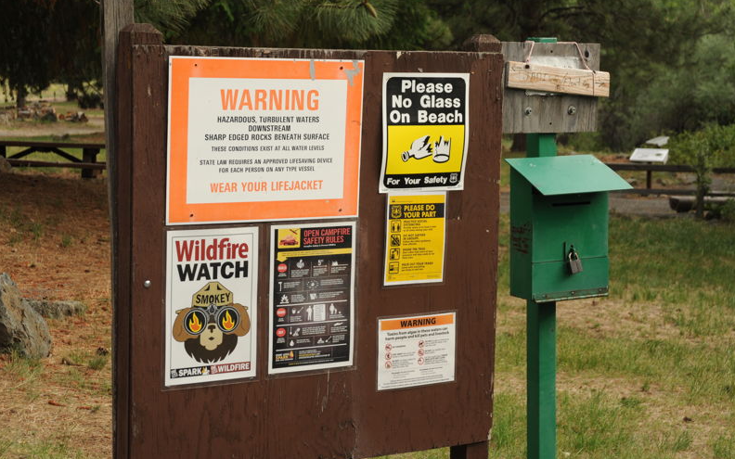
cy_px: 241
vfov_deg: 18.1
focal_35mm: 72
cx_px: 368
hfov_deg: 28.6
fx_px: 1442
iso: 200
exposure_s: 1/100
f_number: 10
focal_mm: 70
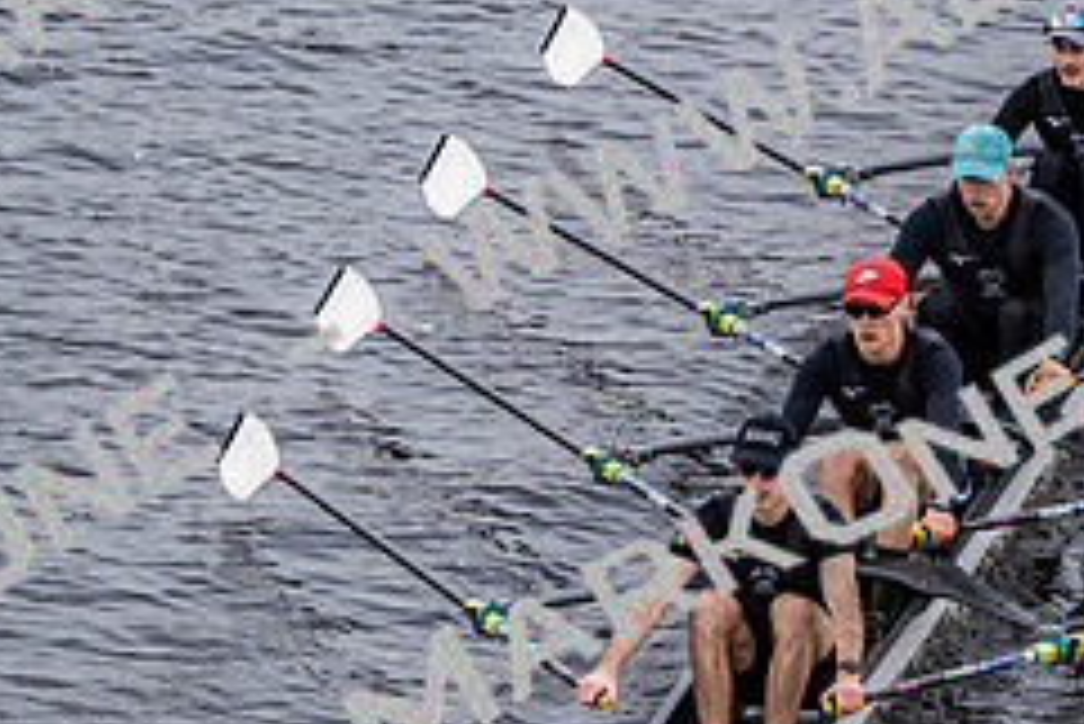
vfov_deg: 3.0
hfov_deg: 4.4
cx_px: 972
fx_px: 14040
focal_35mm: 466
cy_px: 322
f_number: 2.8
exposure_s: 1/2000
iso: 320
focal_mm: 194
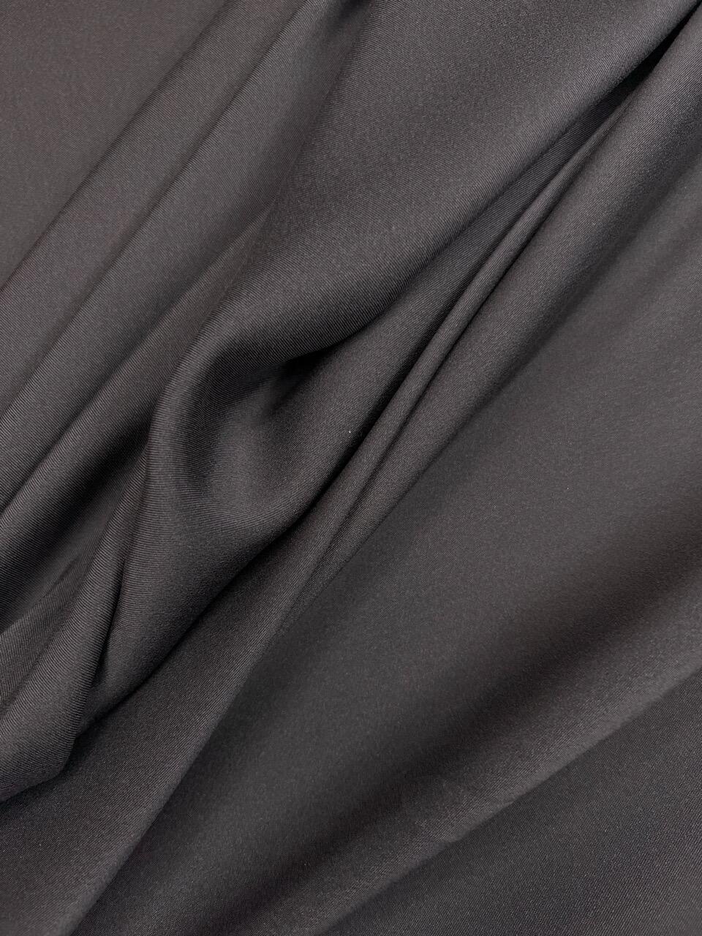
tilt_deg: -79.8
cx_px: 351
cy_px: 468
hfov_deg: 53.1
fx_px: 703
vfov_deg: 67.3
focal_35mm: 26
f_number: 1.5
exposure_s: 1/803
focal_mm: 5.7
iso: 50
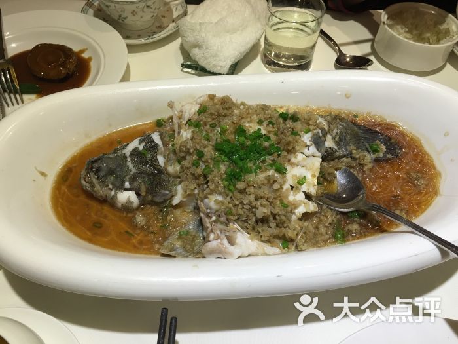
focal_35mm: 29
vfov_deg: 48.2
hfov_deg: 61.7
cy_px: 172
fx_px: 384
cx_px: 229
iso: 32
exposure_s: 1/33
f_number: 2.2
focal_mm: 4.15
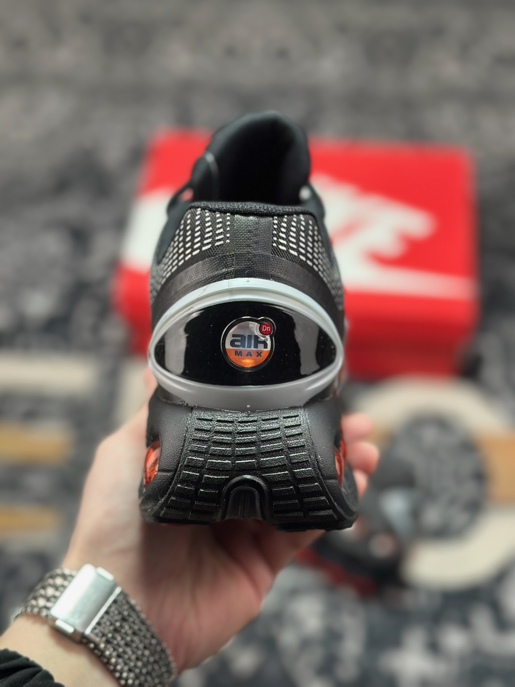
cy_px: 344
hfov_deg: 30.3
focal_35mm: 48
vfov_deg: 39.7
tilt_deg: -53.4
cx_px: 258
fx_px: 952
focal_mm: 6.86
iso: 80
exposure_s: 1/329
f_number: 1.78
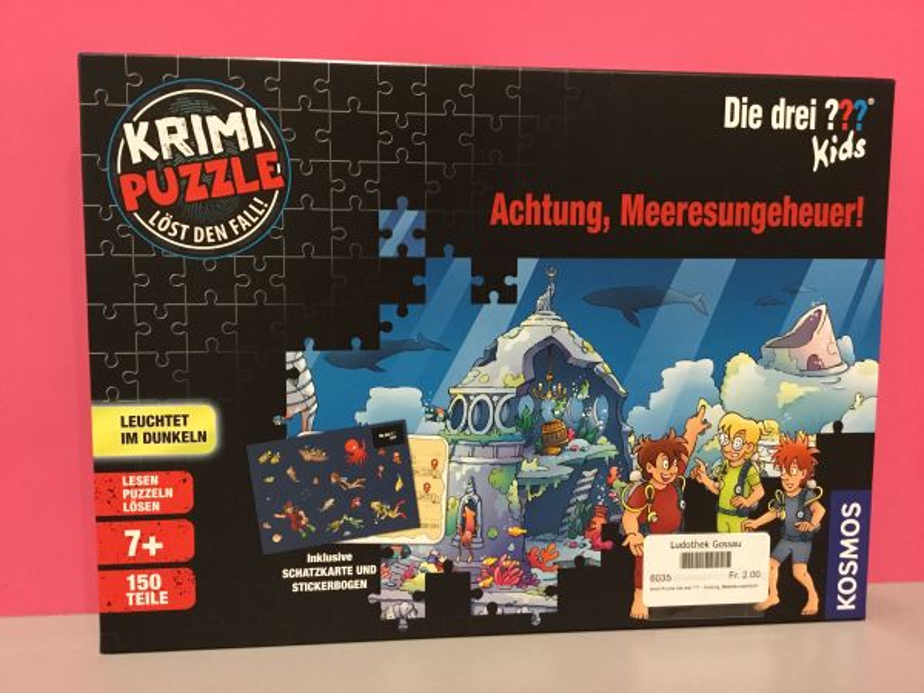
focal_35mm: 31
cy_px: 346
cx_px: 462
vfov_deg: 45.4
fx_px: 827
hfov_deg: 58.4
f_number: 2.4
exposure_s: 1/17
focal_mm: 3.3
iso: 320
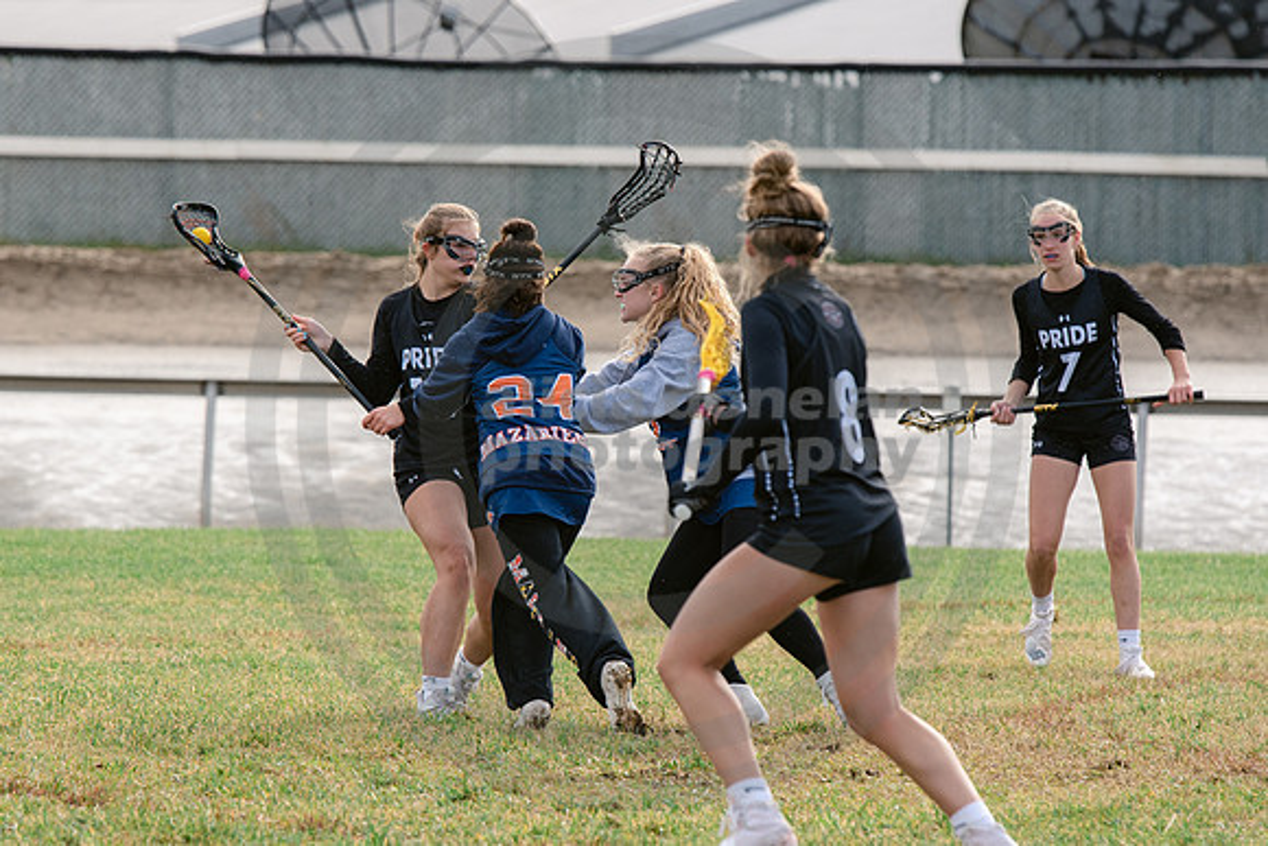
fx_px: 10856
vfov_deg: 4.5
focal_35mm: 308
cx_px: 544
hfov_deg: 6.7
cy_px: 477
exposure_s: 1/1250
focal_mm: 200
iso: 400
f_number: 5
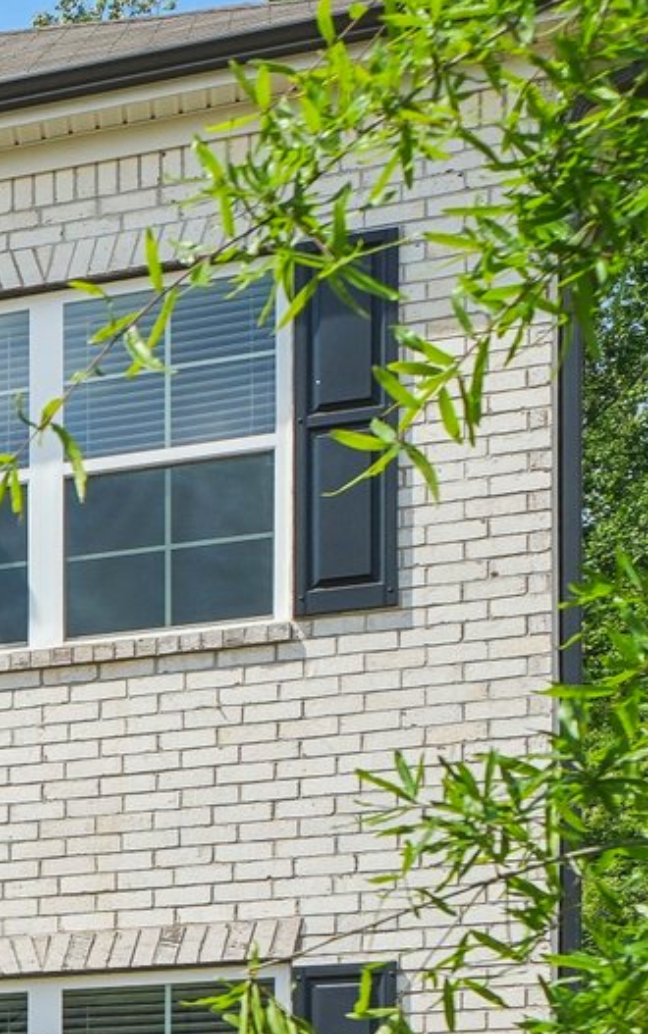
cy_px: 1019
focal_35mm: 95
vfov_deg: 21.1
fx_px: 2681
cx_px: -1170
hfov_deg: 10.6
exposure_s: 1/250
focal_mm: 24
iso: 100
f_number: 7.1
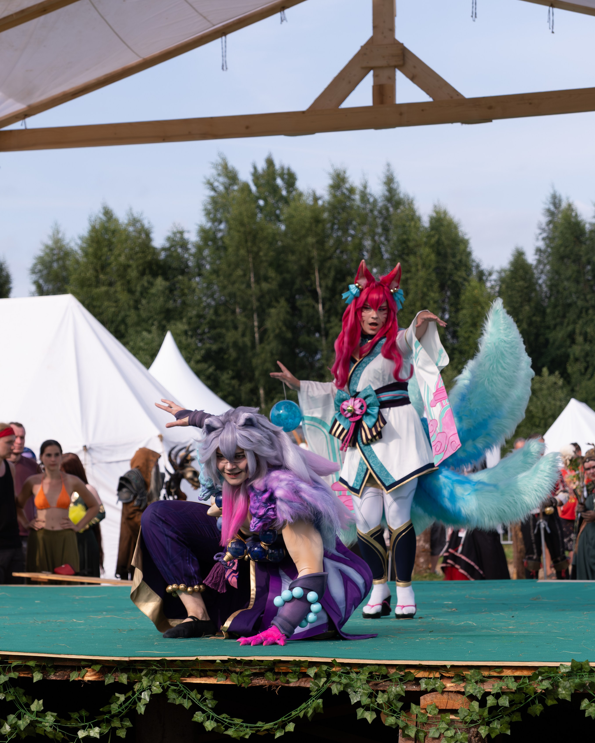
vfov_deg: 25.4
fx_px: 1651
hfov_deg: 20.4
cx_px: 296
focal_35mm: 75
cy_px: 374
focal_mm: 44.1
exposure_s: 1/1250
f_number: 4
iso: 250
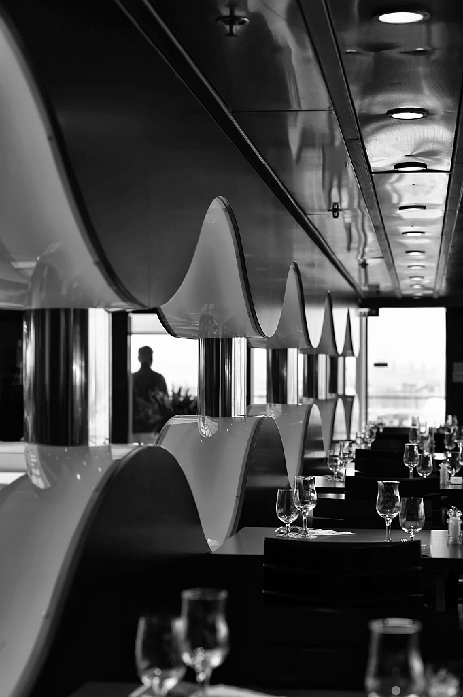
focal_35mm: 85
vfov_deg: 23.9
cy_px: 348
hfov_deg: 16.0
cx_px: 232
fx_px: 1642
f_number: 6.3
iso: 200
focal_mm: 85
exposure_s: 1/50
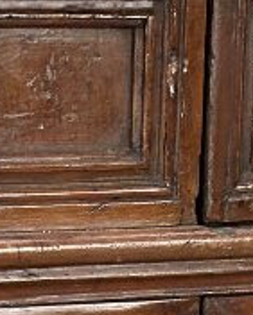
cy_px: 659
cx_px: 124
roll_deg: -0.9
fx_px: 1618
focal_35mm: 173
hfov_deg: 8.9
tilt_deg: -19.0
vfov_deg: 10.2
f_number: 1.5
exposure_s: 1/60
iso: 160
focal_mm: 5.7
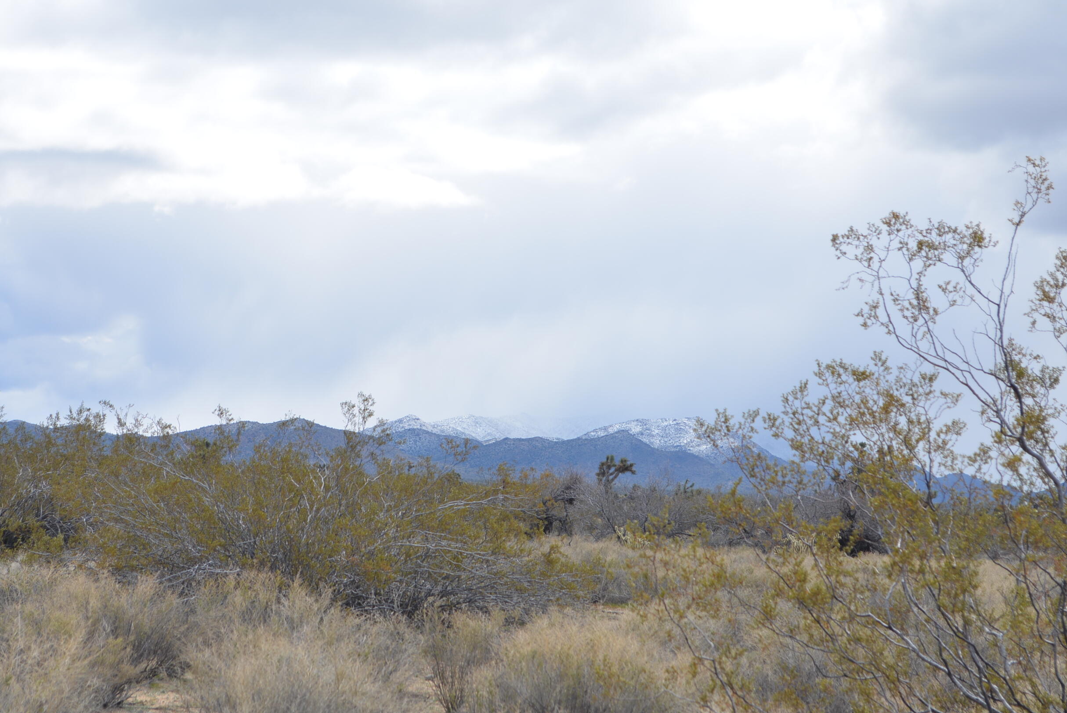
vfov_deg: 13.5
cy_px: 390
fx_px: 3014
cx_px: 488
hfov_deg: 20.1
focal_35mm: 102
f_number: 8
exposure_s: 1/250
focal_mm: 55
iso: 100
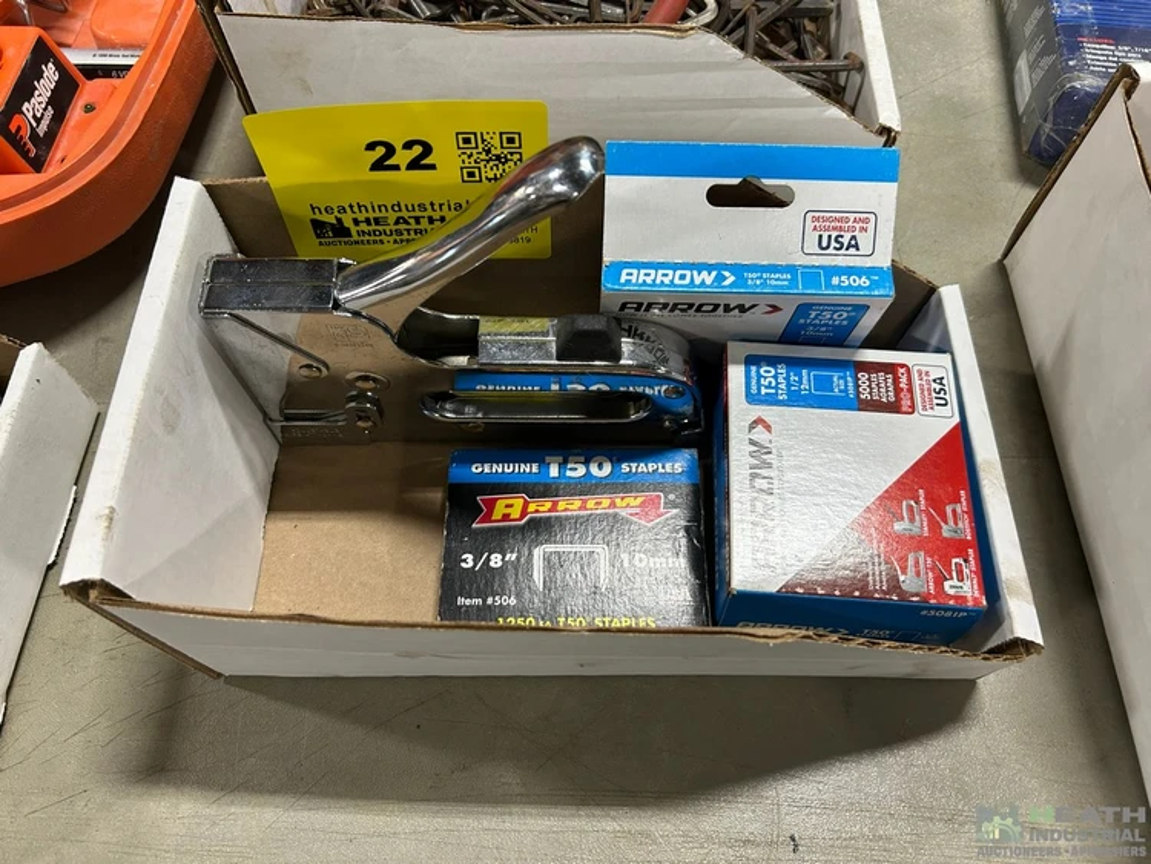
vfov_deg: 53.1
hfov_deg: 67.3
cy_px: 432
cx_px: 576
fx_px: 865
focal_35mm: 26
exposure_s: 1/120
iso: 125
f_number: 1.5
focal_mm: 5.7
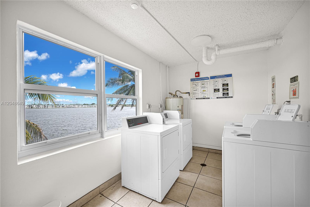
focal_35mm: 14
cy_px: 104
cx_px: 155
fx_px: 121
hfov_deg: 104.3
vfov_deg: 81.2
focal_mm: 14
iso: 100
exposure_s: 1/30
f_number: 4
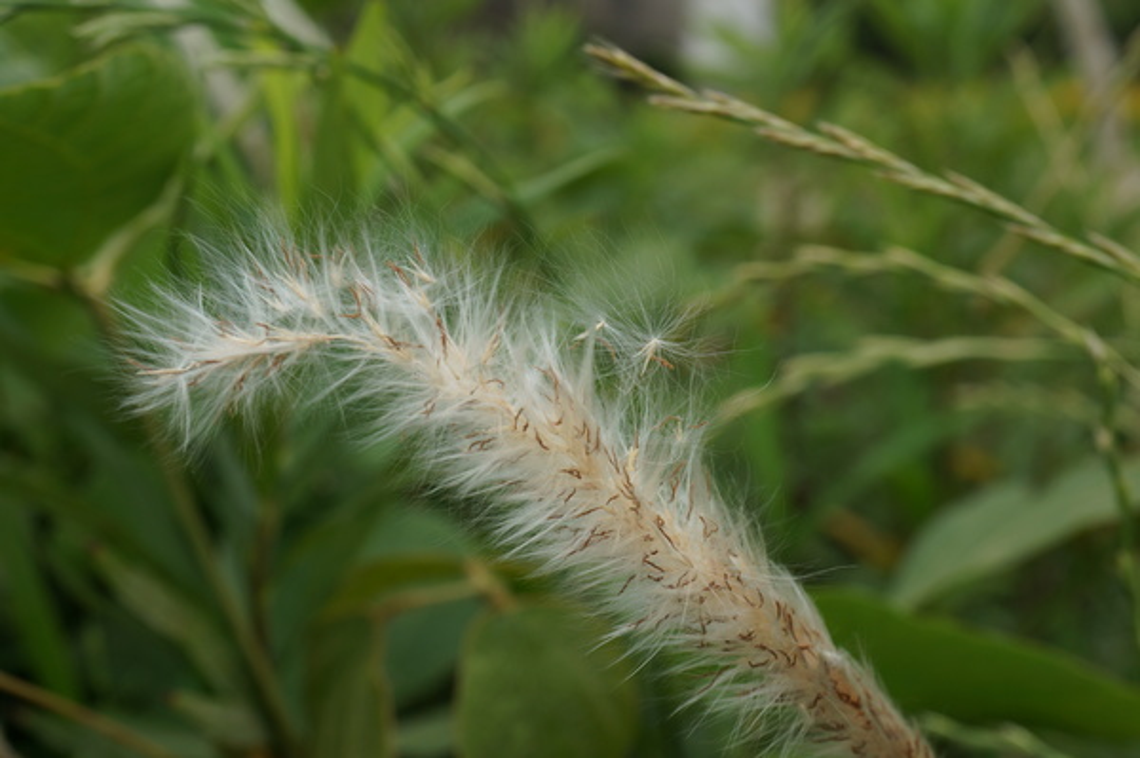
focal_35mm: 45
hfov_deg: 43.6
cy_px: 379
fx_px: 1424
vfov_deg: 29.8
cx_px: 570
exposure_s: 1/200
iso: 100
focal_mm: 30
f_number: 7.1
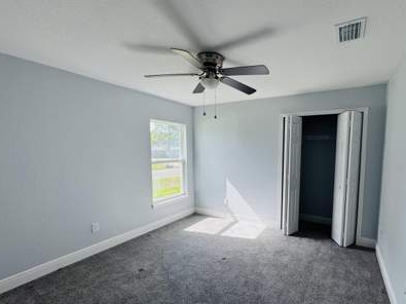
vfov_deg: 74.5
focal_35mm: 17
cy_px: 168
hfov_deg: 90.1
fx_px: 199
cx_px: 239
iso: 40
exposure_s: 1/220
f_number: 2.2
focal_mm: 2.22
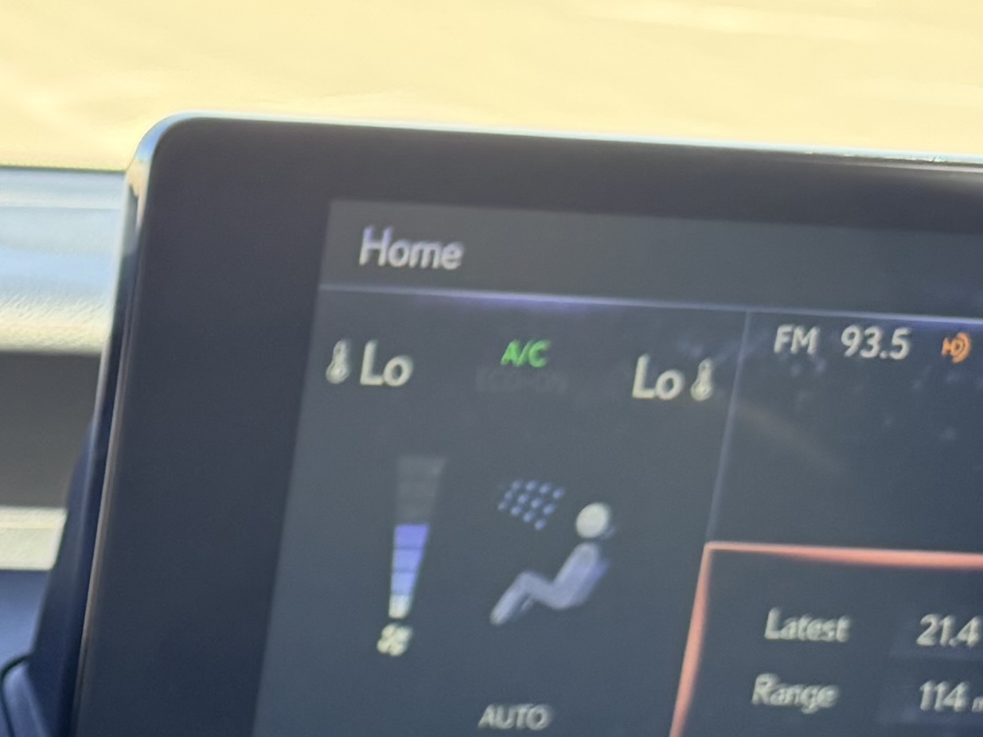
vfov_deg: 12.3
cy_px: 1287
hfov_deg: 15.6
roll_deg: -1.8
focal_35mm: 111
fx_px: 3152
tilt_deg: -24.3
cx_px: -702
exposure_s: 1/230
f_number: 1.78
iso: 200
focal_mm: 6.76
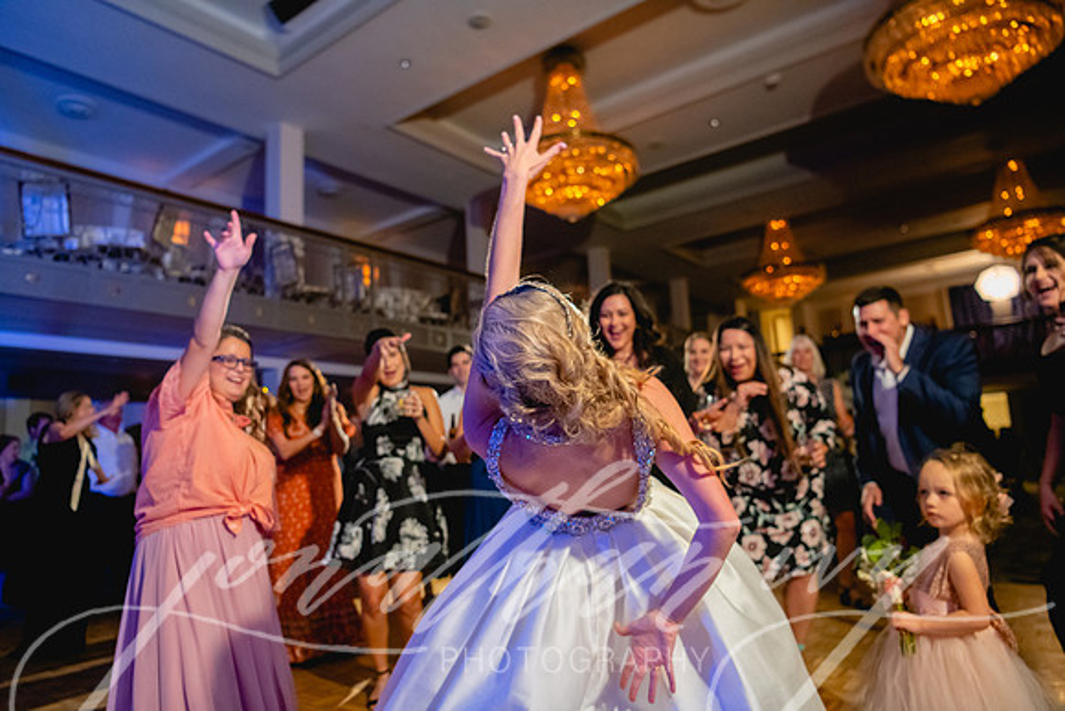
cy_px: 356
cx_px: 532
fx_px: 710
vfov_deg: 53.2
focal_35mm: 24
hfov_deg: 73.7
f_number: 2.8
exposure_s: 1/200
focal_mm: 24
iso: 2000
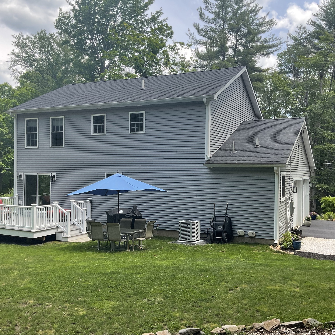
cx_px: 171
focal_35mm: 35
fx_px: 383
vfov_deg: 47.2
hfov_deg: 47.2
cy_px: 170
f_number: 1.8
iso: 25
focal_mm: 3
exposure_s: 1/461
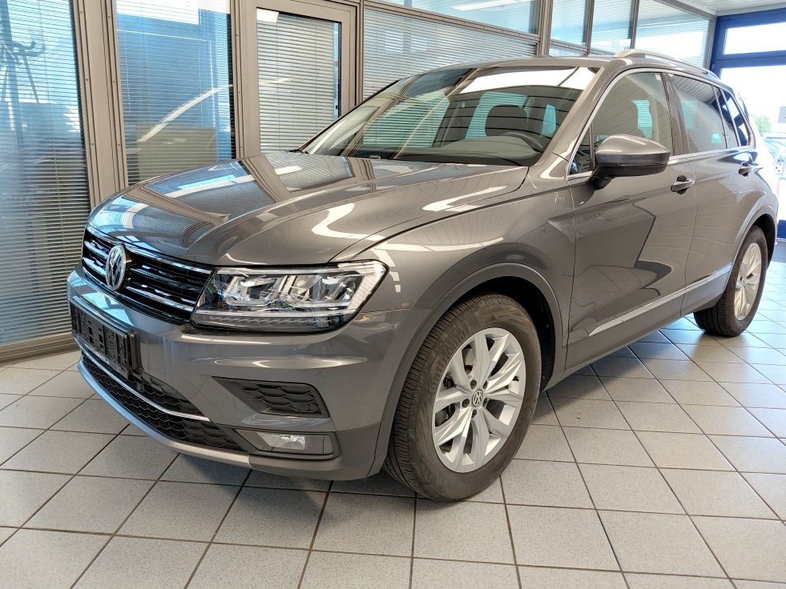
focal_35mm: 26
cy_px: 301
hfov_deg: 67.3
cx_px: 406
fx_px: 590
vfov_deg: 53.1
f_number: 1.8
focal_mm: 4.69
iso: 250
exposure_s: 1/120
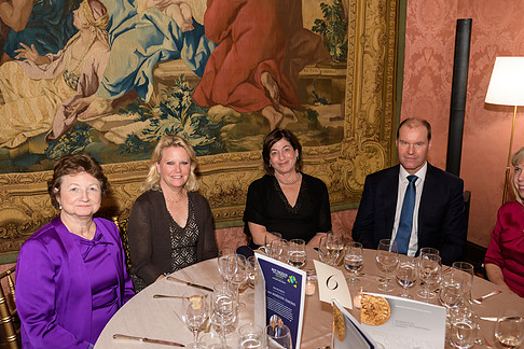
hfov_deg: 60.3
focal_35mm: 31
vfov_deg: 42.3
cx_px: 264
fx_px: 451
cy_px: 176
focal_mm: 24
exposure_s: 1/125
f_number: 3.2
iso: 1000
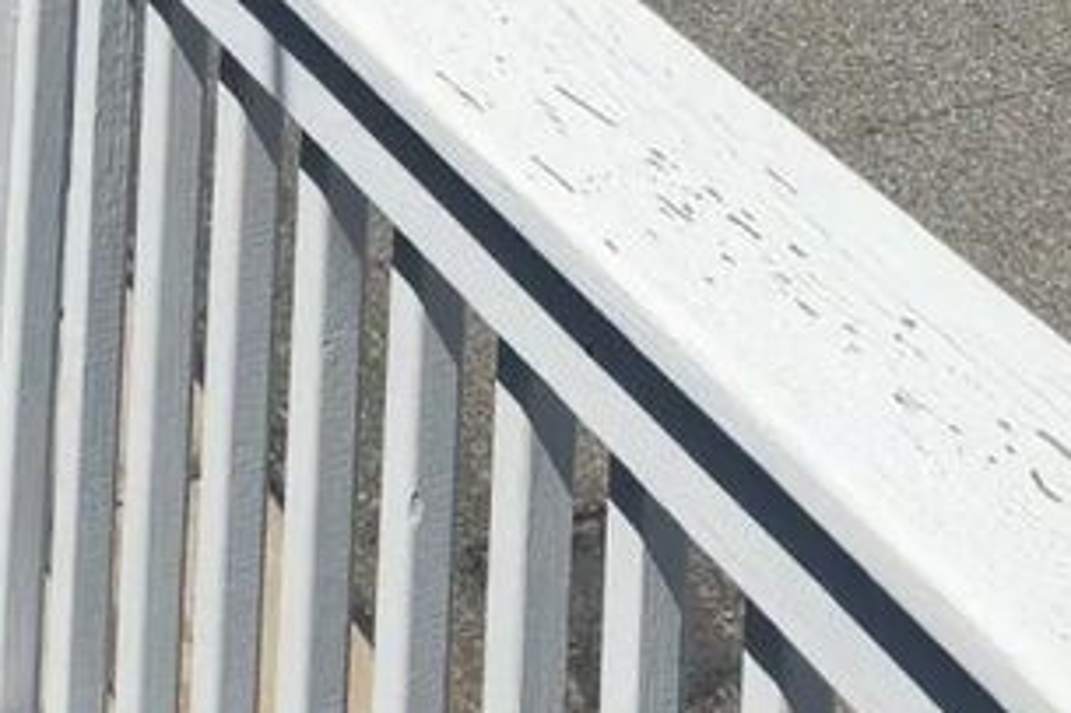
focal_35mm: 107
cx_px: 966
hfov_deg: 18.8
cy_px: -1343
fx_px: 3181
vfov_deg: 10.0
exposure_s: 1/2600
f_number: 1.8
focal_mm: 5.4
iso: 20
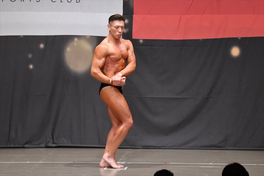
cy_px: 88
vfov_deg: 6.1
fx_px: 1649
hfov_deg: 9.2
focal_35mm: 225
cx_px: 132
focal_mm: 150
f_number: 5.6
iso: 6400
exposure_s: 1/400
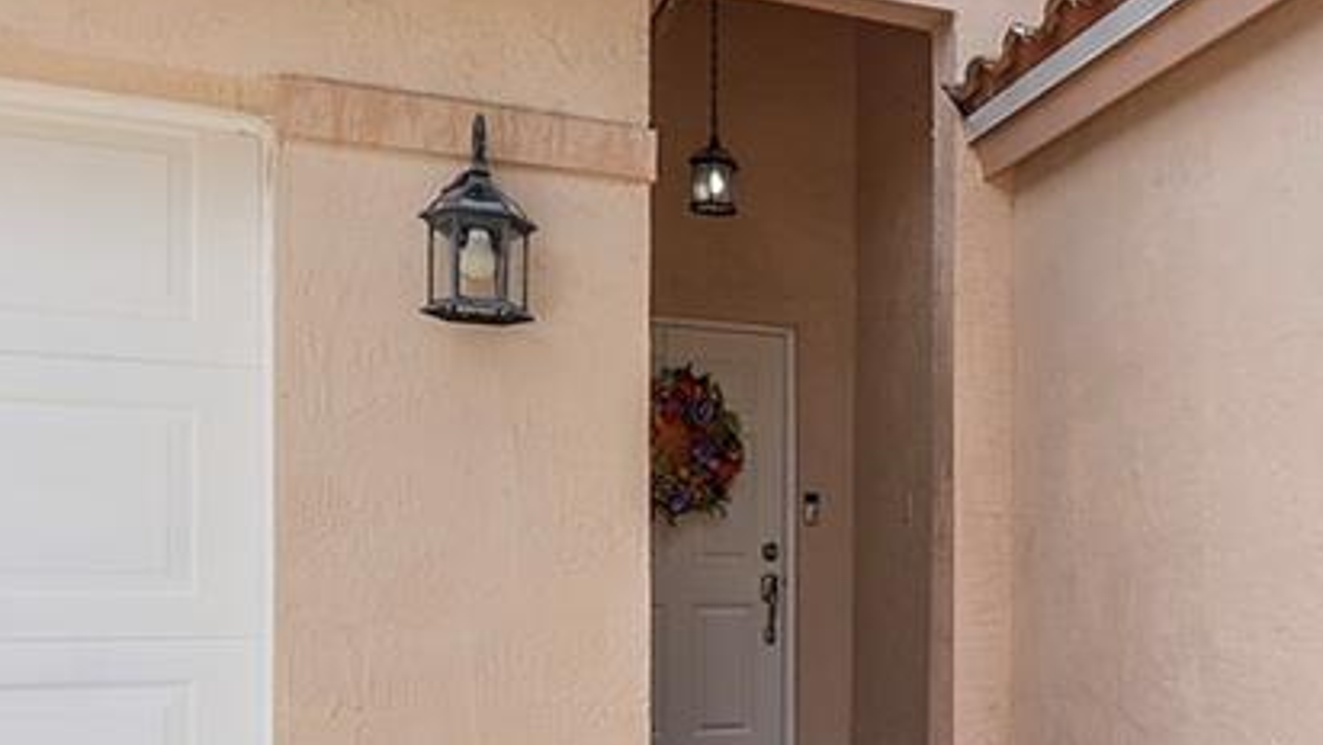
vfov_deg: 29.8
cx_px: 1117
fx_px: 1369
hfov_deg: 47.8
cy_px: 592
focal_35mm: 39
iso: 200
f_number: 10
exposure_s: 1/160
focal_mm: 10
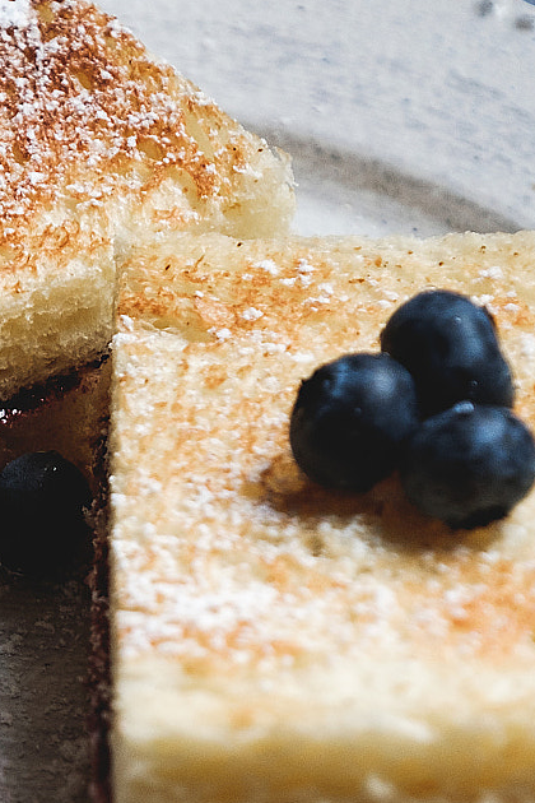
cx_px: -112
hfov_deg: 4.1
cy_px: 532
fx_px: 7467
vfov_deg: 6.1
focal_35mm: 335
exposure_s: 1/125
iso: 800
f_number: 5.6
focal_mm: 88.2
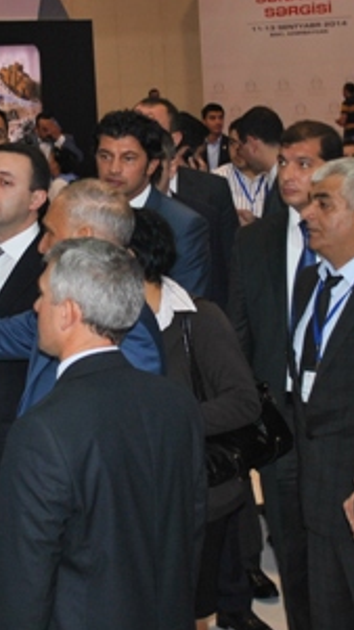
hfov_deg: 13.1
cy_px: 224
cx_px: 63
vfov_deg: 23.1
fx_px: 1537
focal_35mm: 92
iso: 200
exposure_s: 1/60
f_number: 4
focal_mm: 22
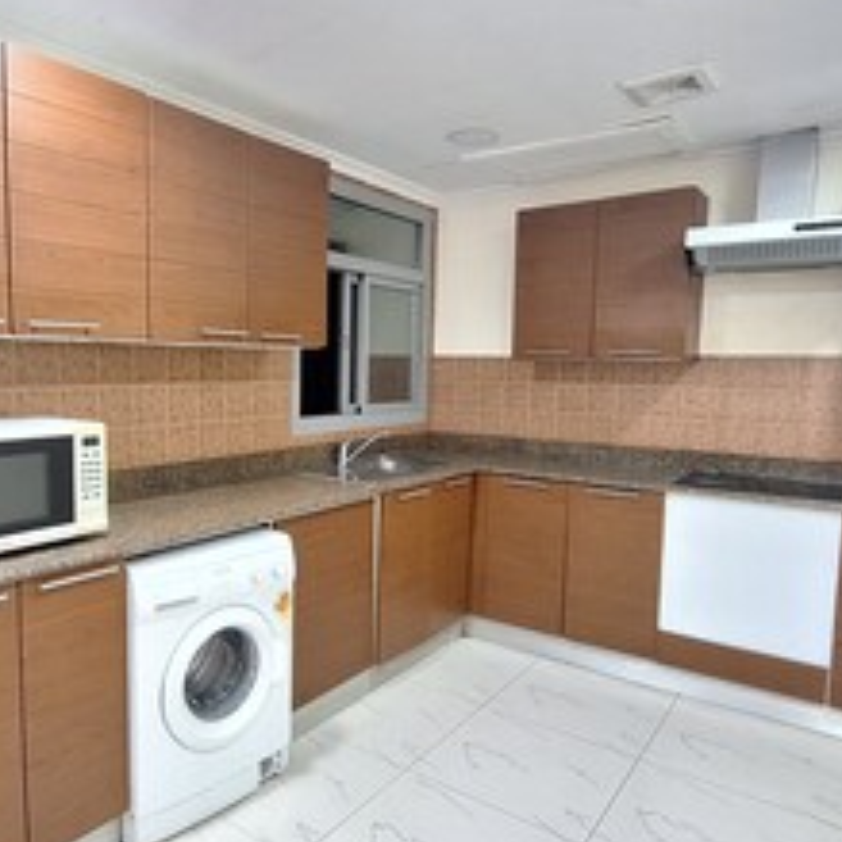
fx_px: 660
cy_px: 425
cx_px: 306
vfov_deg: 65.0
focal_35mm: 24
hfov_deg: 63.9
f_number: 2.2
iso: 200
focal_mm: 1.74
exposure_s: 1/25
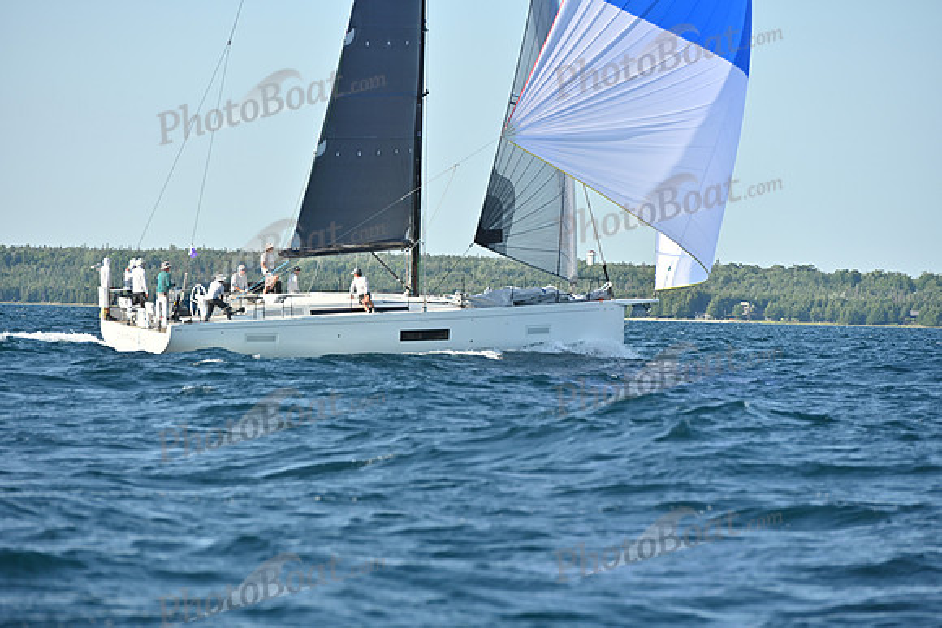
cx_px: 471
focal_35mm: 200
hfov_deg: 10.3
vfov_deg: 6.9
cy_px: 314
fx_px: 5234
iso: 320
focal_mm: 200
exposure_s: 1/1600
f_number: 6.3
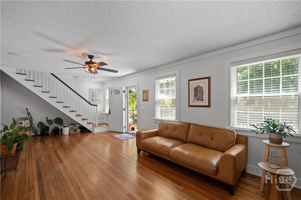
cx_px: 150
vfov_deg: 73.7
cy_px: 100
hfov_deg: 96.7
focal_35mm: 16
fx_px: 134
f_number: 8
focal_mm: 16
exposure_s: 1/30
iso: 1000
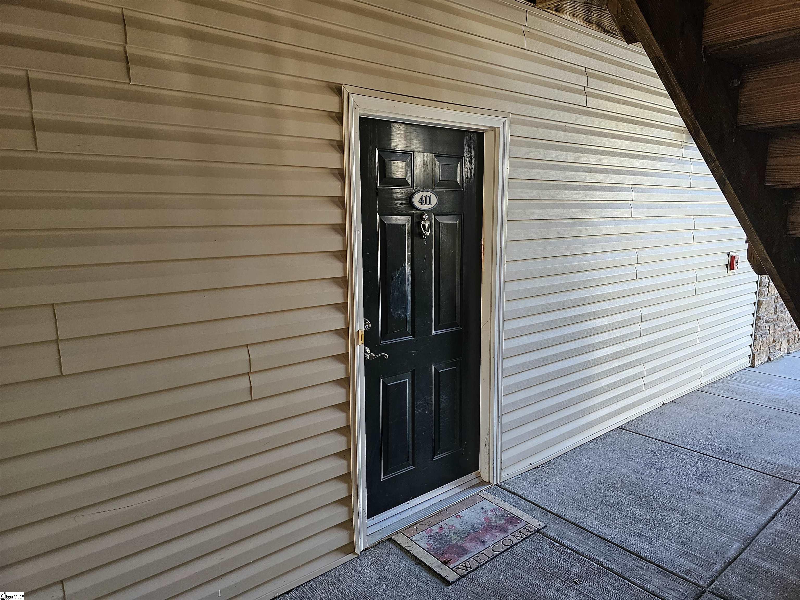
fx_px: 532
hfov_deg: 73.9
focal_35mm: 23
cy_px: 300
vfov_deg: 58.9
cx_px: 400
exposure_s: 1/120
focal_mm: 6.3
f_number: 1.7
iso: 200
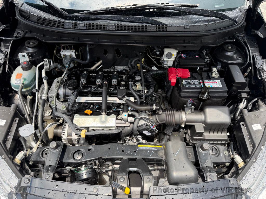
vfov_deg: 56.8
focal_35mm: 24
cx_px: 133
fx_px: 184
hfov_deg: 71.6
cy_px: 100
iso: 100
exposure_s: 1/805
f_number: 1.78
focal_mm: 6.76
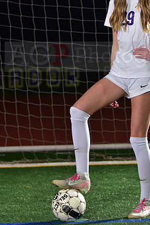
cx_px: 122
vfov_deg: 11.0
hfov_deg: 7.3
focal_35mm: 187
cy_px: 51
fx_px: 1166
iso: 1000
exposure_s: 1/200
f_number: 5
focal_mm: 110
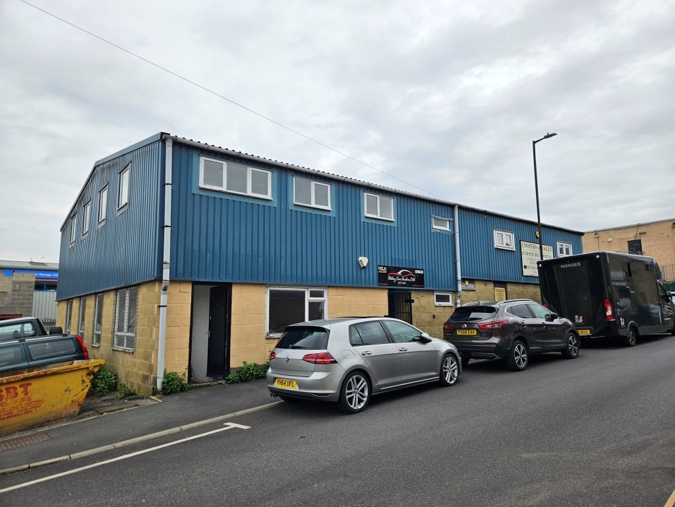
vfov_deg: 58.9
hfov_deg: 73.9
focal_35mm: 23
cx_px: 338
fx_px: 448
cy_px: 254
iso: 25
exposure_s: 1/769
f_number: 1.8
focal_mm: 5.4
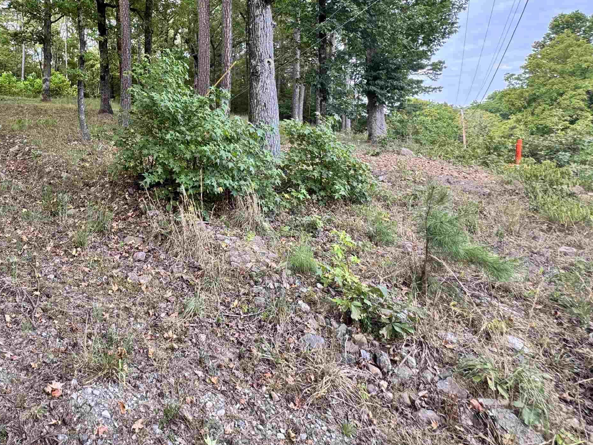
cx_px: 143
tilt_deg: +5.1
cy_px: 104
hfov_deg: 68.8
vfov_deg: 55.6
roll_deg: -0.5
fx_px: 394
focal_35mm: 23
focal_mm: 2.22
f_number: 2.2
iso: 80
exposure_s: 1/99
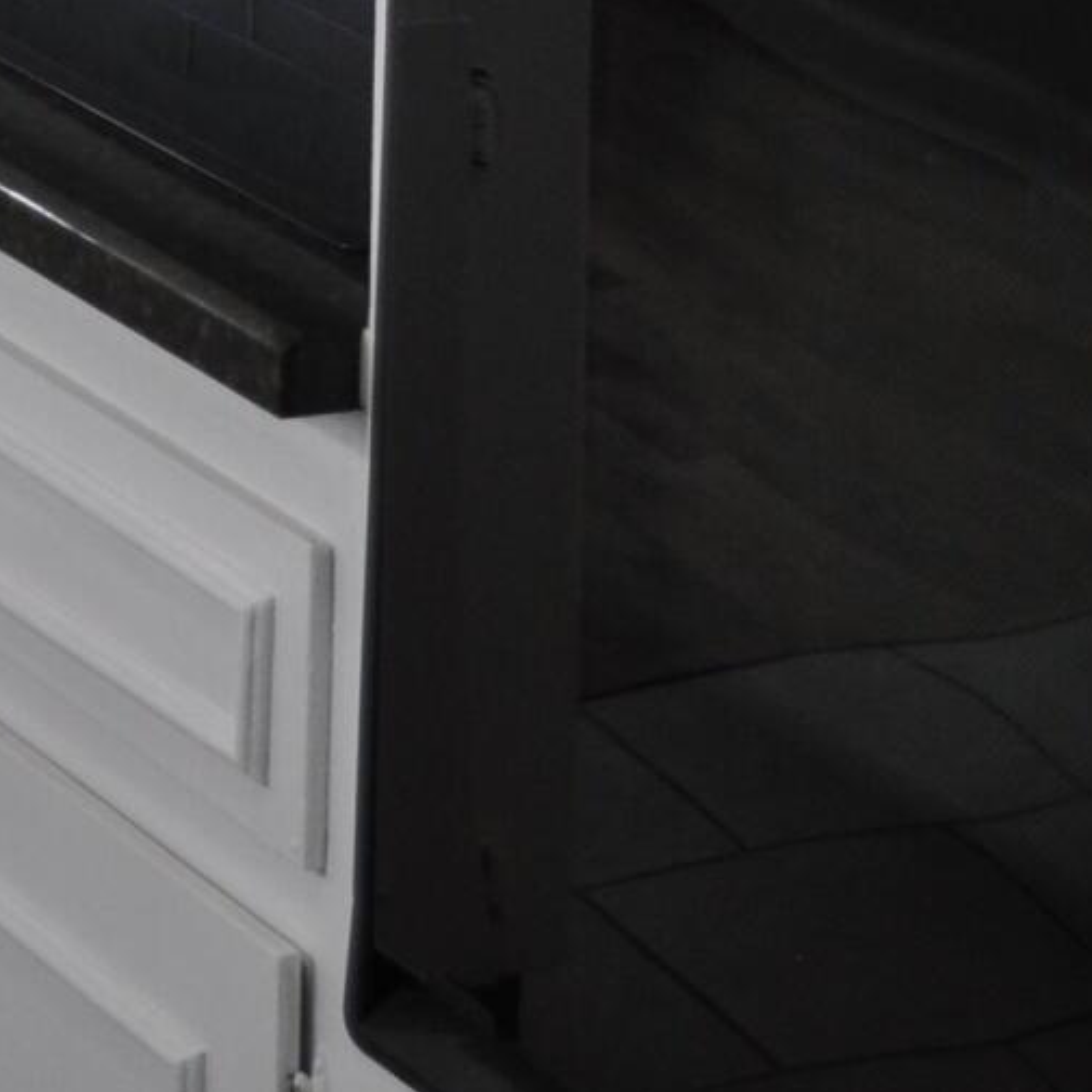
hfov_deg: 8.6
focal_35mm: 197
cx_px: -654
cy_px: -741
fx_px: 7031
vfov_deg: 8.6
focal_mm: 26
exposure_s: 1/60
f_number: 4.2
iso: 400
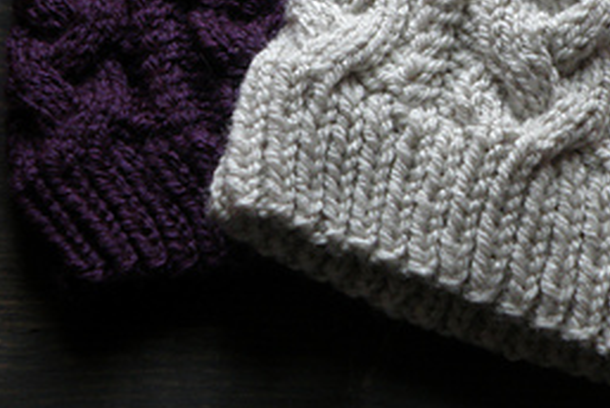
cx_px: 449
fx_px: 1713
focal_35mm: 101
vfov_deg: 13.4
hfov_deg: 20.1
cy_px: -20
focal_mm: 8.87
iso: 125
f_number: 3.4
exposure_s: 1/30
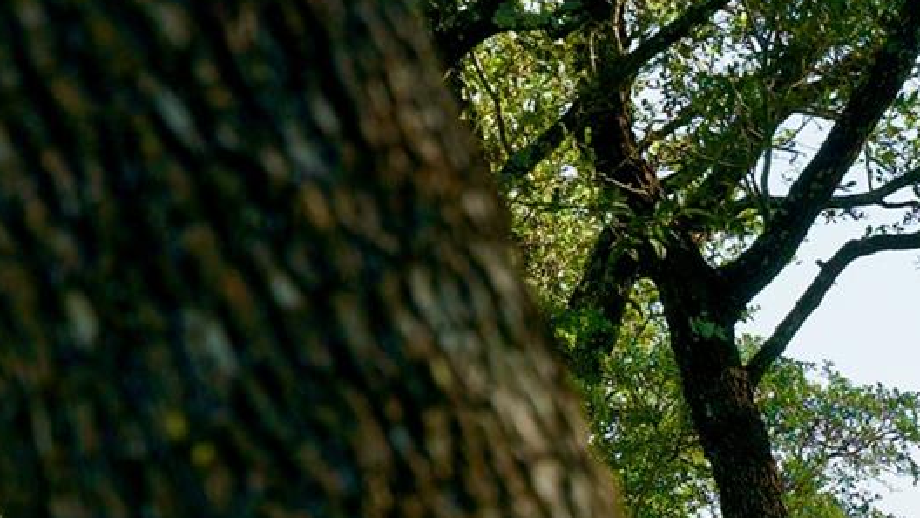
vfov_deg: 3.9
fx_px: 7602
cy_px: 636
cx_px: 1249
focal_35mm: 312
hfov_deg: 6.9
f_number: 5.6
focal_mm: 51.1
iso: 100
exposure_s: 1/200
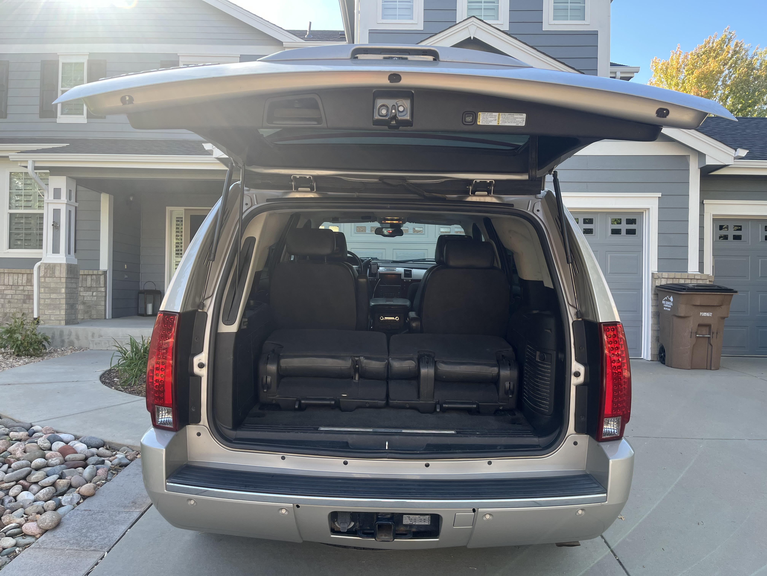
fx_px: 576
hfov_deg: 67.3
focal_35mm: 26
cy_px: 288
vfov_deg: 53.1
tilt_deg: +0.6
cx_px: 384
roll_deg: -0.8
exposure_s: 1/305
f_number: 1.6
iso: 50
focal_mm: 5.1
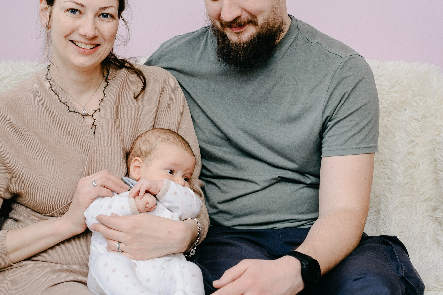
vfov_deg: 20.5
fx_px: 812
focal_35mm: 66
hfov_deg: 30.5
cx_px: 236
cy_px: 85
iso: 400
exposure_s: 1/160
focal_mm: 35
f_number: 3.5
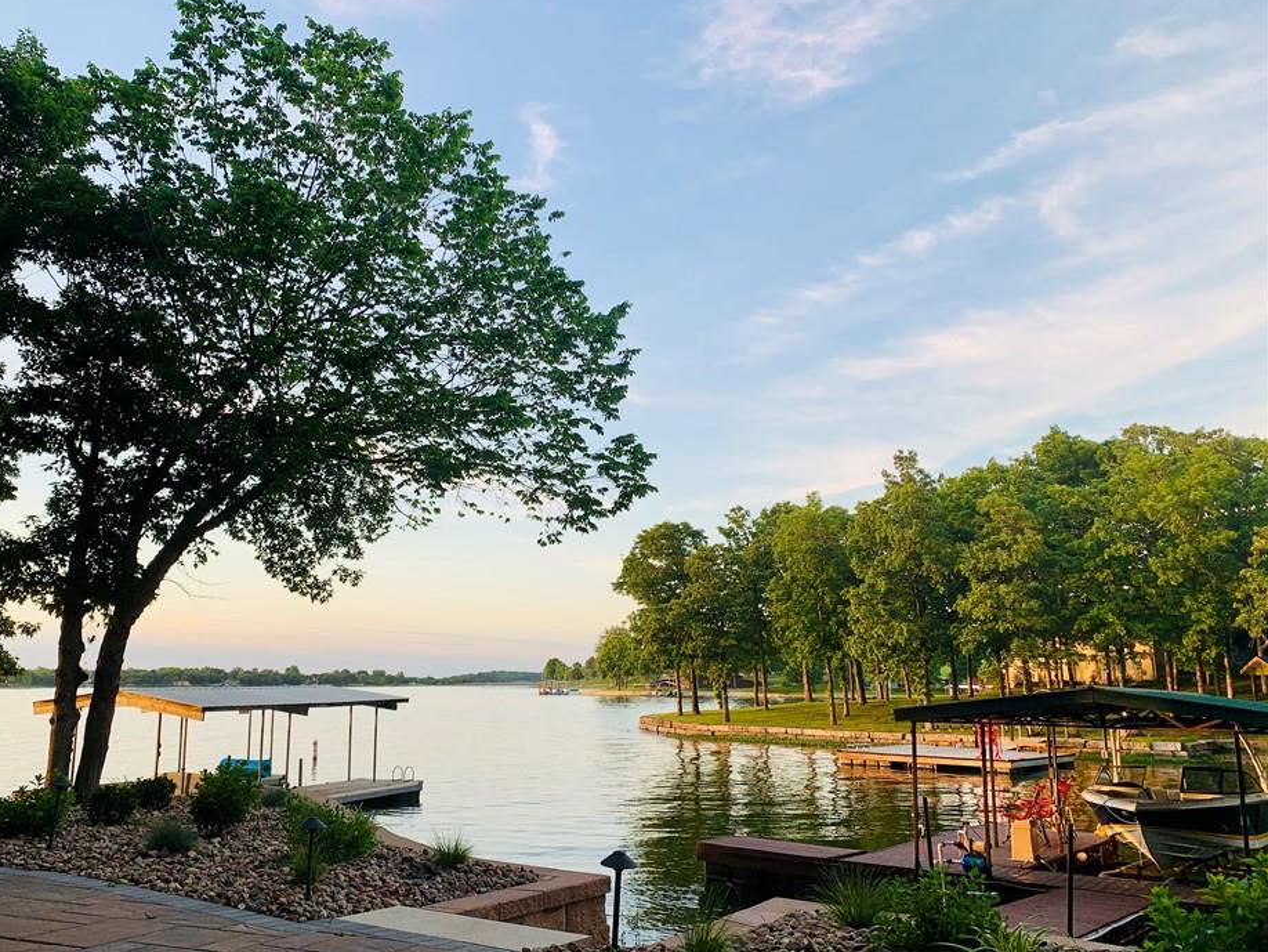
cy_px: 500
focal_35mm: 29
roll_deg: -0.9
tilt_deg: +9.6
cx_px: 562
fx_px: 1063
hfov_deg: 61.5
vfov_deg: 48.2
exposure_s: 1/244
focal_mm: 4.25
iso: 25
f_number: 1.8
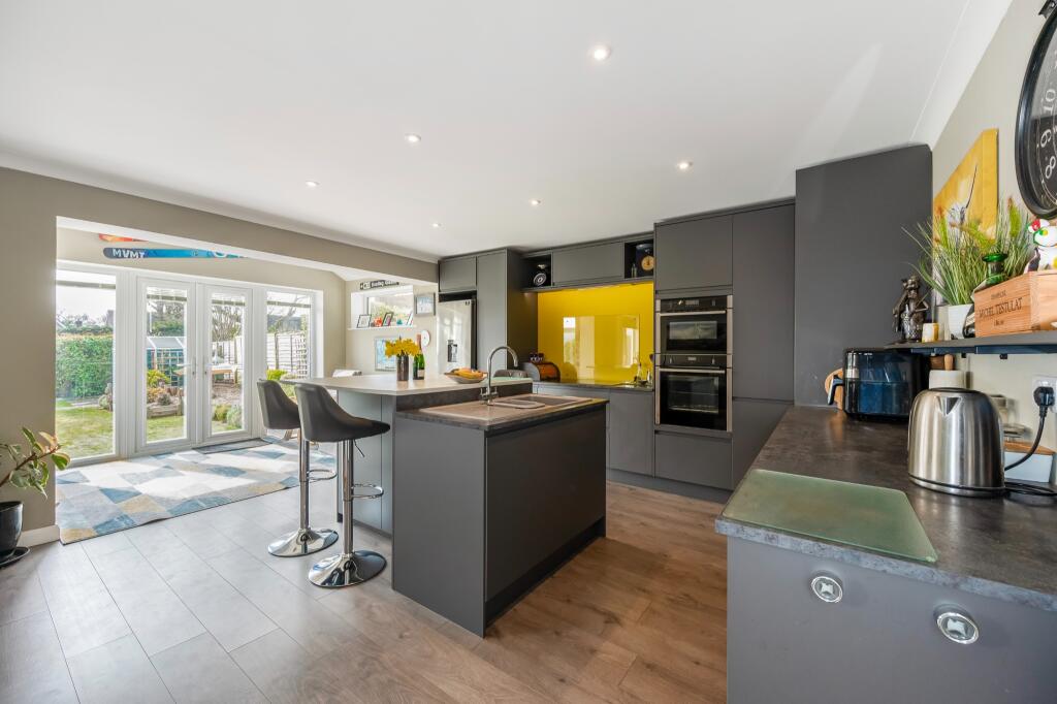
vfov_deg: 81.2
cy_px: 352
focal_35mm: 14
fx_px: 411
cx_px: 528
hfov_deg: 104.3
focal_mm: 14
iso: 200
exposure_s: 1/60
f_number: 7.1
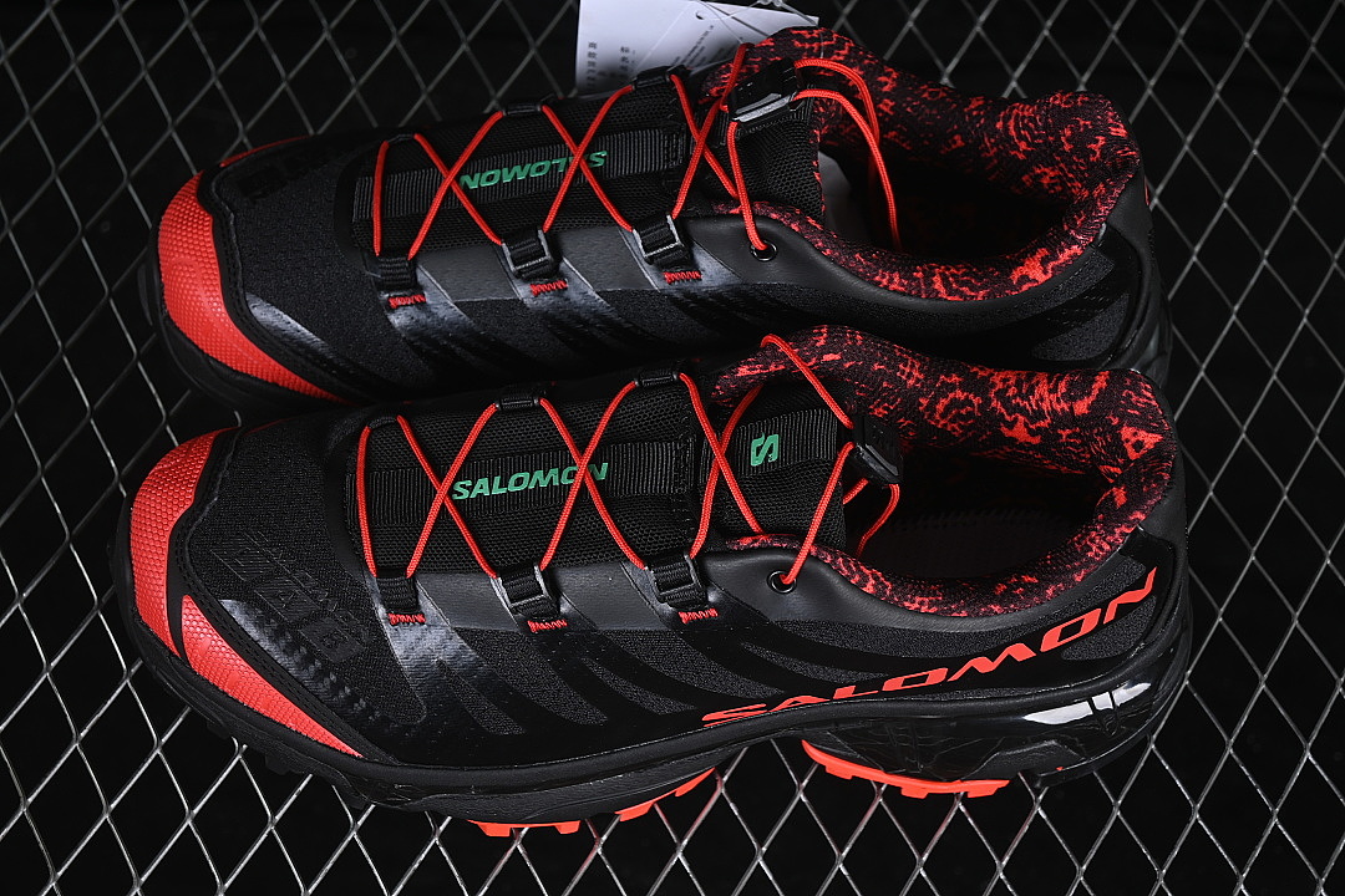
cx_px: 672
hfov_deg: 27.0
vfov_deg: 18.2
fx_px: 2802
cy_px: 448
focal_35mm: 75
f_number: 6.3
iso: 160
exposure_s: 1/50
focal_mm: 50
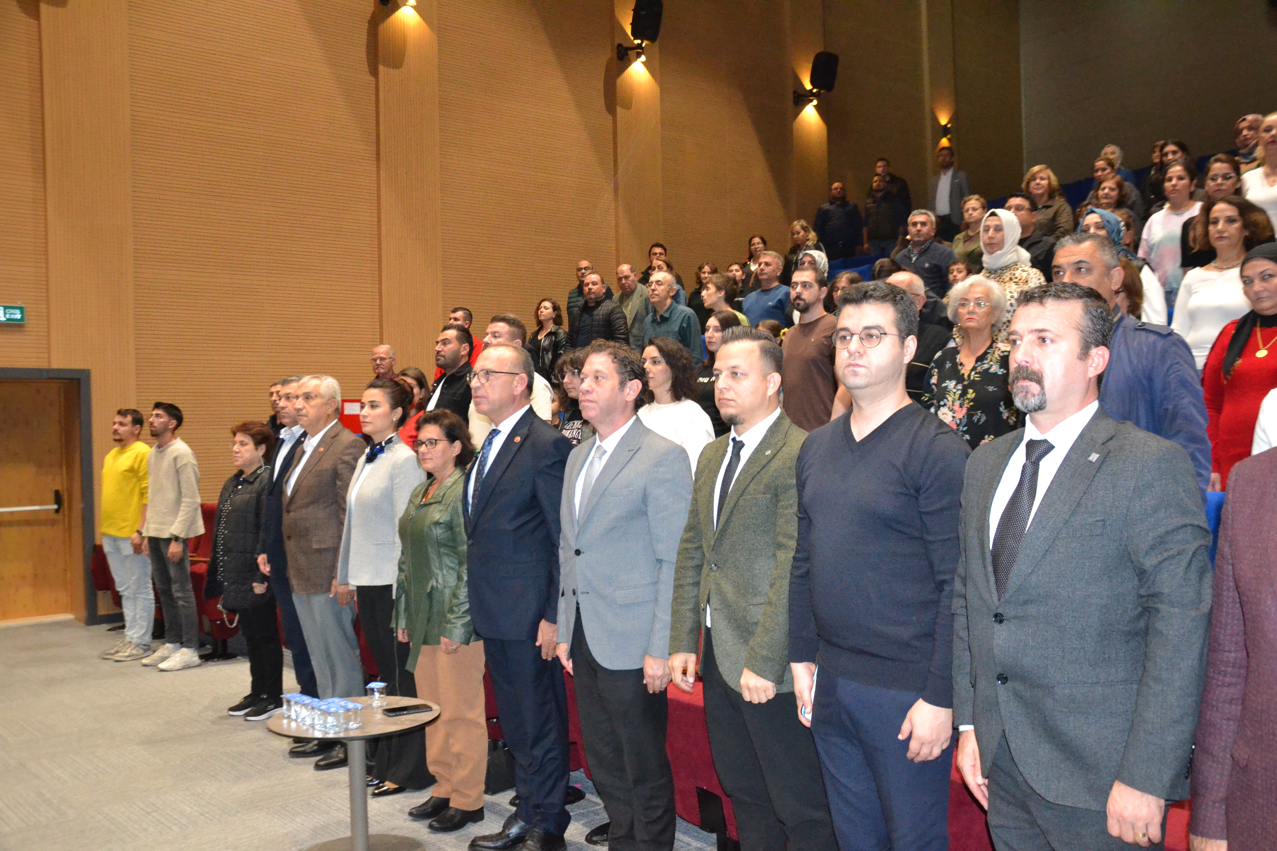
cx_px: 638
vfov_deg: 41.7
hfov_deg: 59.5
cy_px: 426
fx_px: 1117
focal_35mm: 32
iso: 3200
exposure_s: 1/60
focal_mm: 21
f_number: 3.8
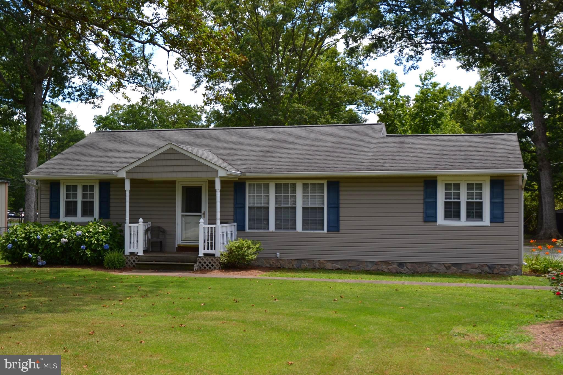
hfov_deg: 45.0
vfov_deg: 30.8
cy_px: 188
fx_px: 680
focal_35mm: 44
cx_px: 282
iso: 100
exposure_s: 1/160
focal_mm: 29
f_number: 6.3
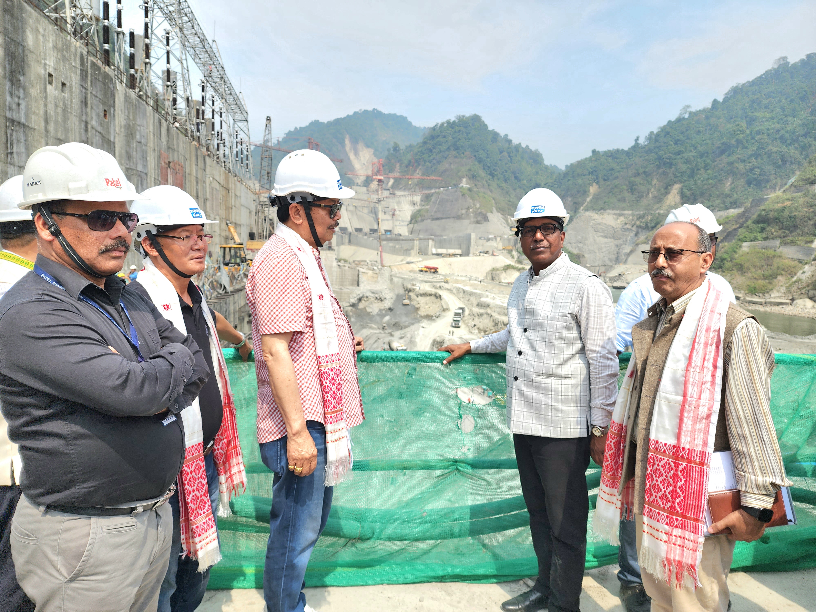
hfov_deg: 73.9
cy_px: 306
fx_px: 542
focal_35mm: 23
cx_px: 408
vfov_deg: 58.9
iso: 12
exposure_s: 1/769
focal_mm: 6.4
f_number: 1.8
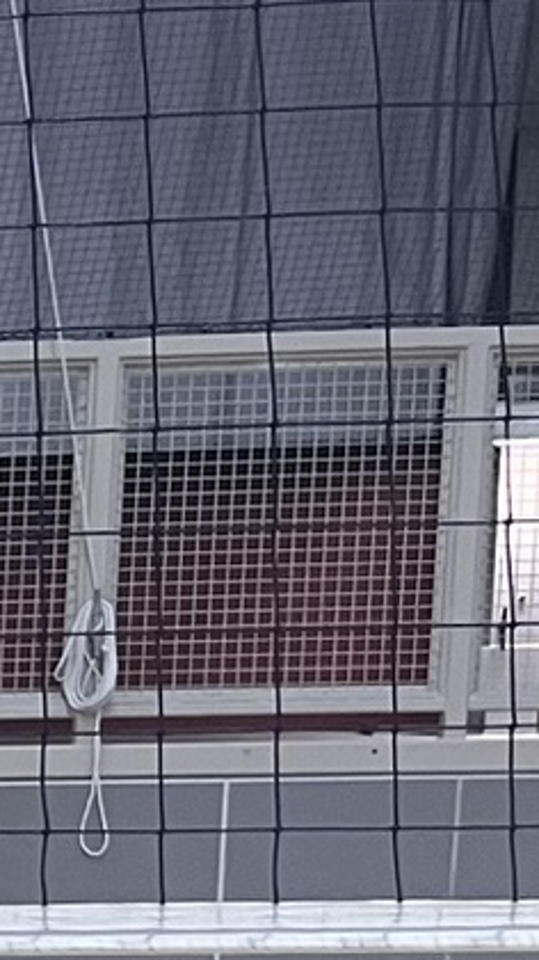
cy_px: 1207
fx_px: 3509
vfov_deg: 14.9
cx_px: -1615
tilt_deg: -7.0
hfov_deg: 6.8
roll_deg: +1.0
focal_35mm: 138
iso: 200
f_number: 1.6
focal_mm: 5.1
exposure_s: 1/60
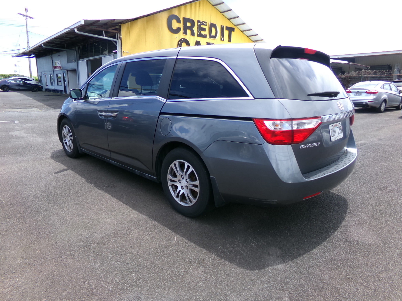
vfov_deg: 56.8
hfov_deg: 71.6
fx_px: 279
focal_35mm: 24
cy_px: 150
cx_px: 201
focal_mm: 4.3
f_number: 3.7
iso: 100
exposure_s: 1/320
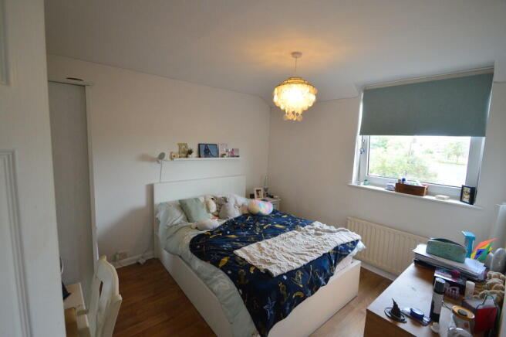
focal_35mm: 15
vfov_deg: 77.2
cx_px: 253
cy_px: 168
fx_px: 211
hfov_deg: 100.4
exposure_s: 1/60
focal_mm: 10
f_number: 6.3
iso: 800
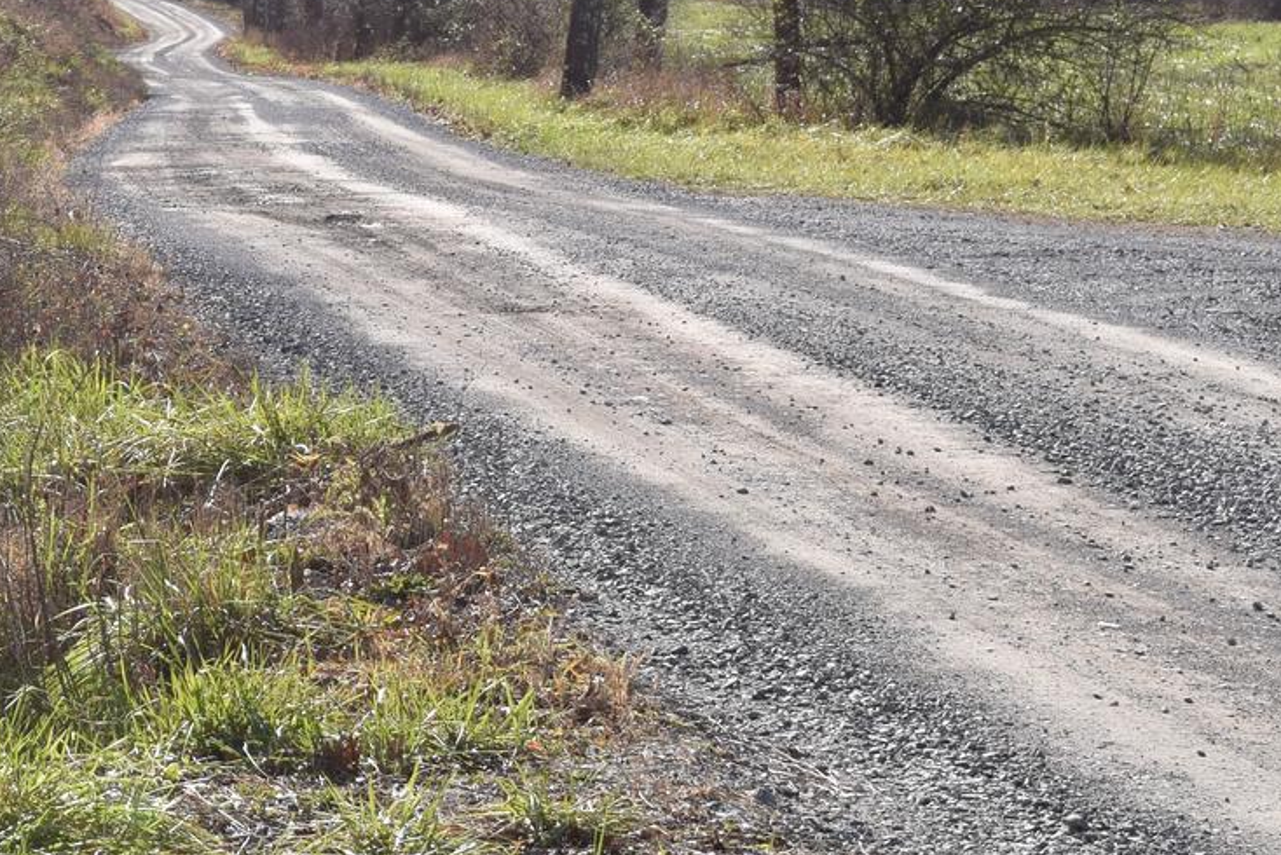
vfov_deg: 9.3
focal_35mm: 146
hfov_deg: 13.6
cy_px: -120
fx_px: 5211
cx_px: -290
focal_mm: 35
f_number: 10
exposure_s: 1/200
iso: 100
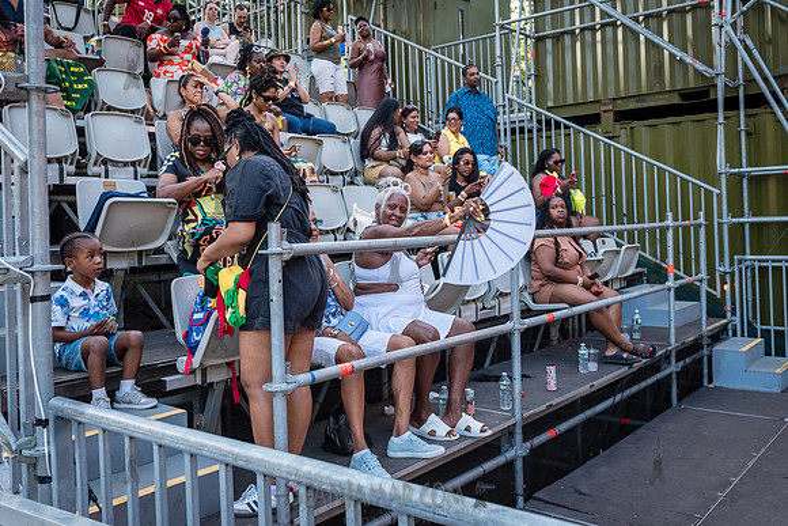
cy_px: 214
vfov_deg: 38.8
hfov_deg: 55.8
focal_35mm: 34
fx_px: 745
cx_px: 391
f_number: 4
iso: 1000
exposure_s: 1/320
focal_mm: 26
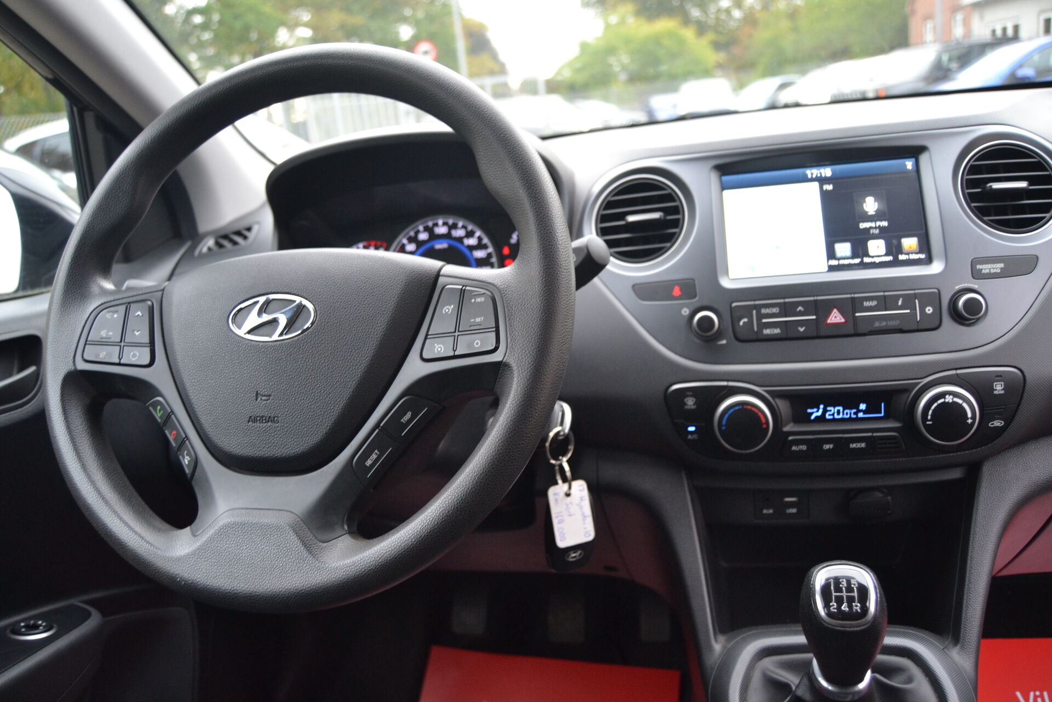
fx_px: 789
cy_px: 351
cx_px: 526
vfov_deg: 47.9
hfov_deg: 67.4
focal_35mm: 27
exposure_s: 1/60
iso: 640
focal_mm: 18
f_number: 3.5
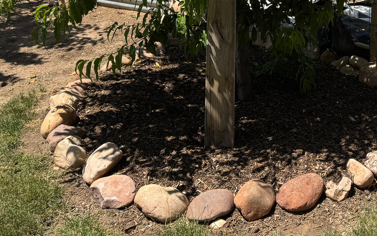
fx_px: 565
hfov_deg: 34.5
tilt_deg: -15.1
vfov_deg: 22.4
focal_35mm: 55
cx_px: 352
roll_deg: +1.5
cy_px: -18
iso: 80
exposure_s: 1/2833
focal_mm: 6.76
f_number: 1.78
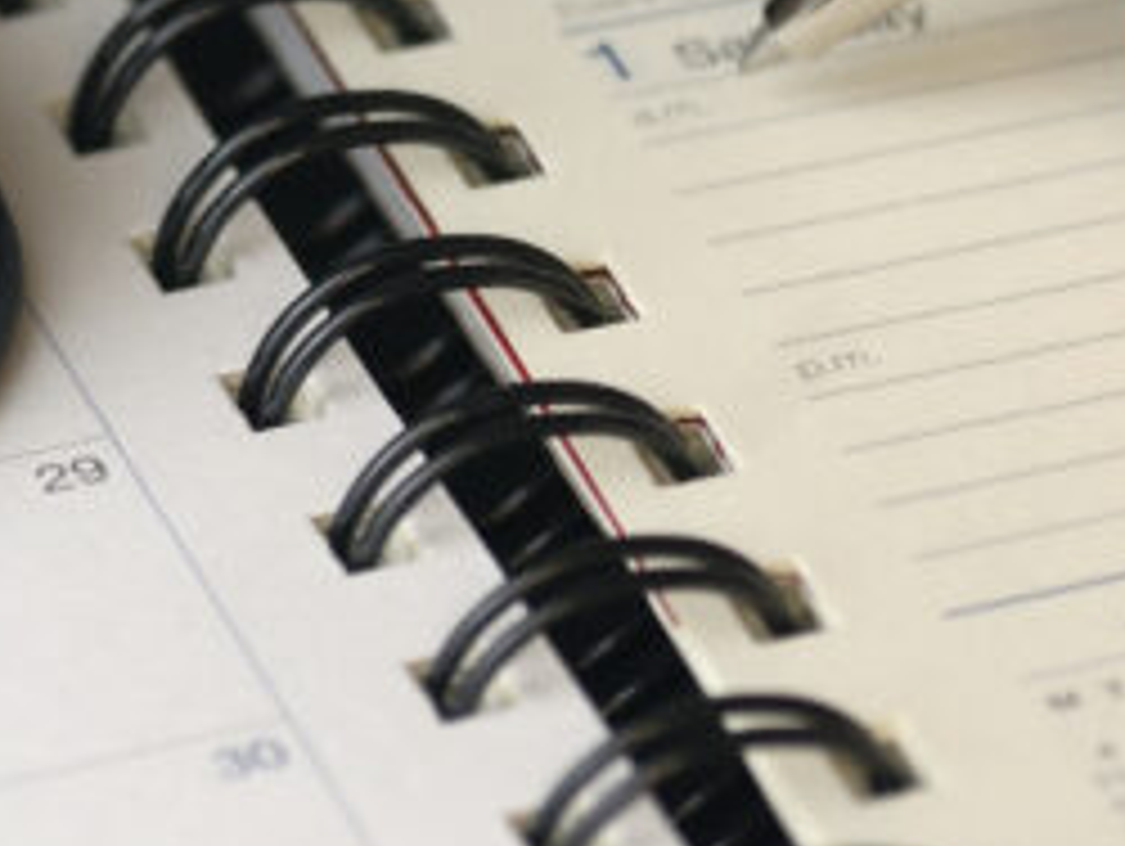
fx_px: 12980
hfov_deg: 5.0
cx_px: 58
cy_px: -166
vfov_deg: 3.7
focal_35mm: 399
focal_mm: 90
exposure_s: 1.5
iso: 100
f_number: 6.3
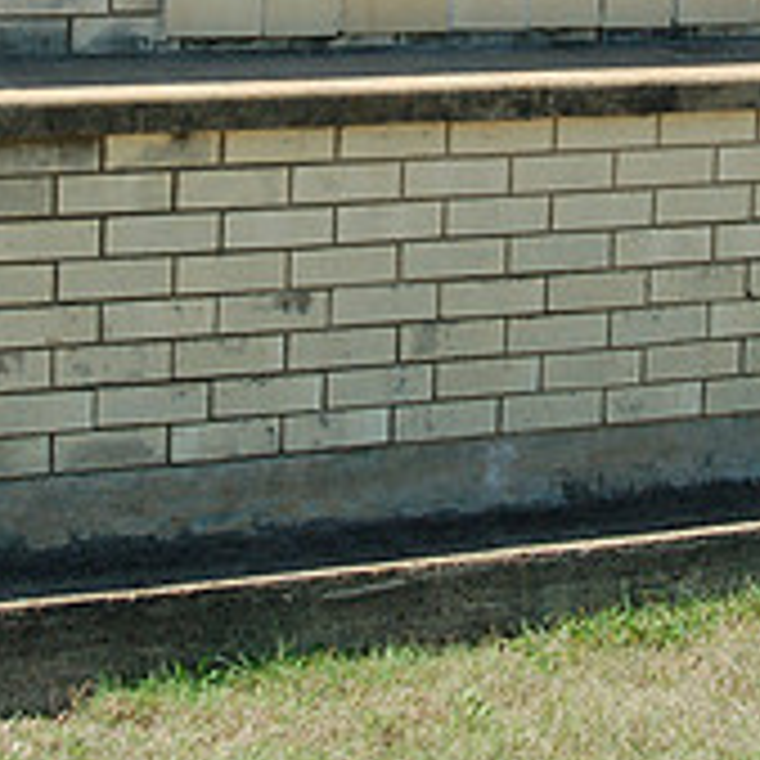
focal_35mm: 153
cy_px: 0
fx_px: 3812
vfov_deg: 11.3
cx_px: 432
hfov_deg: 11.4
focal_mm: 35
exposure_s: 1/160
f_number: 11
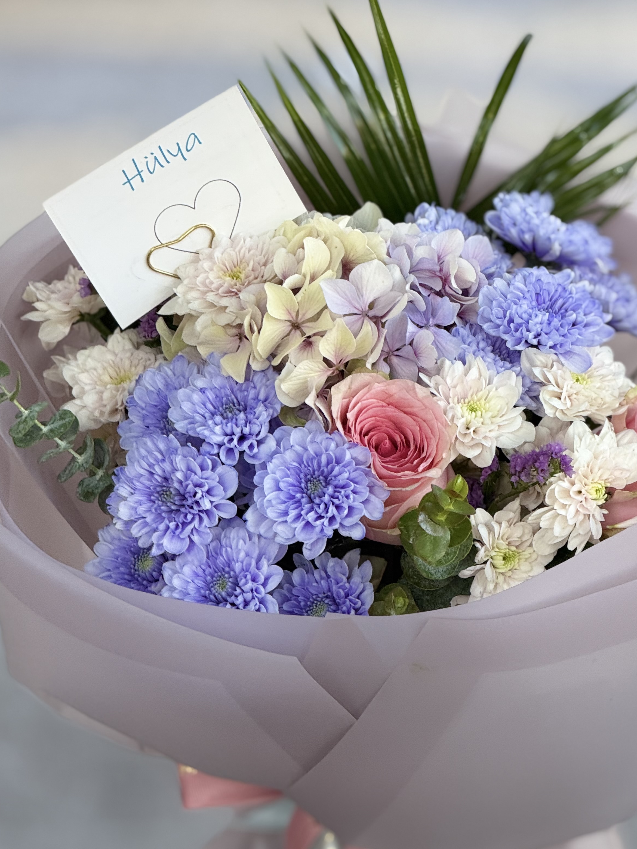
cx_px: 390
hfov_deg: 9.6
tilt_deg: -16.3
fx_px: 3804
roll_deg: -0.8
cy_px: 509
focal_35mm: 155
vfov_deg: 12.7
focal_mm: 15.66
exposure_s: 1/100
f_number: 2.8
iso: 125
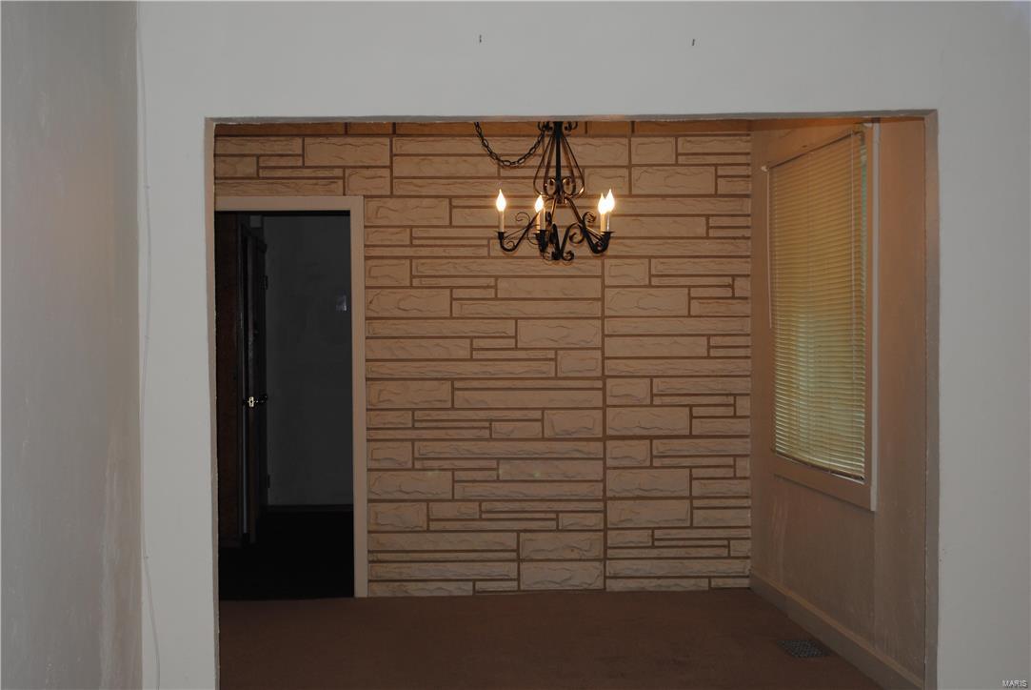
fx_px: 1634
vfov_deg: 23.8
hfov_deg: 35.0
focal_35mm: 57
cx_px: 516
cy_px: 345
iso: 200
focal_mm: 38
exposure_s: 1/60
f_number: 5
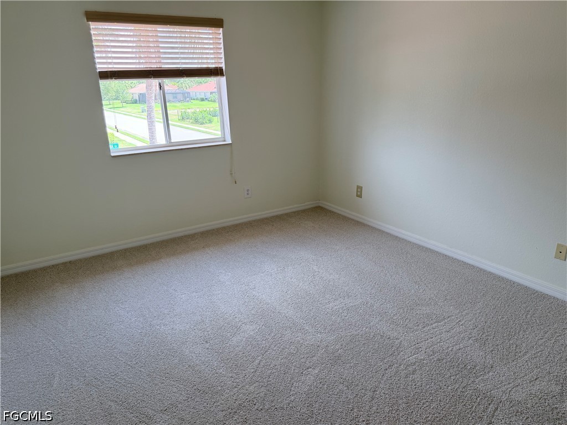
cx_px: 284
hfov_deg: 71.6
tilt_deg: -18.4
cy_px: 212
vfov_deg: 56.8
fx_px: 393
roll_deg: +1.9
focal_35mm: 24
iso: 80
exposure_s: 1/248
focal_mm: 6.76
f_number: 1.78
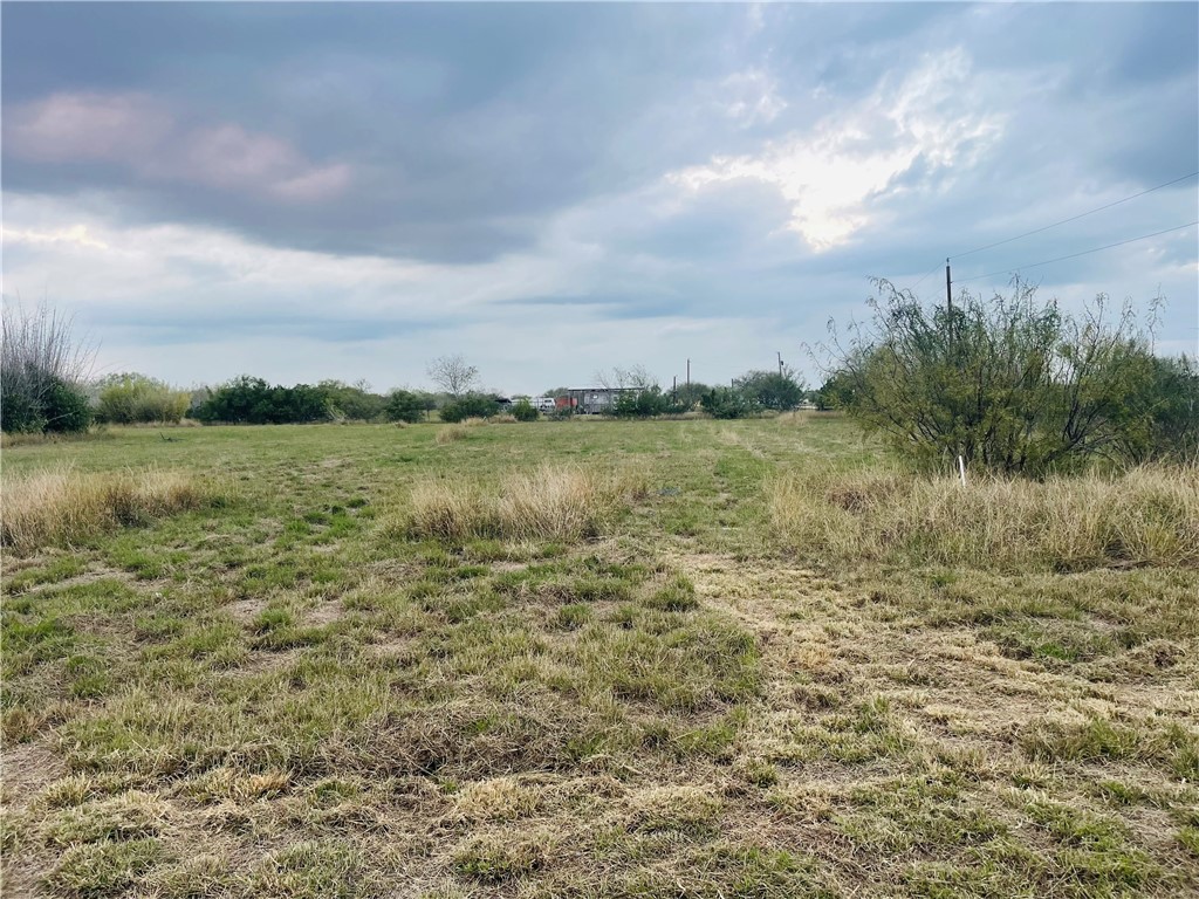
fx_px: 866
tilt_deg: -2.5
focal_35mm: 25
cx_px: 600
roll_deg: +0.5
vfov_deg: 54.9
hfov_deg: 69.4
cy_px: 450
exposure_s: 1/109
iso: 100
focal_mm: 5.1
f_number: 1.6
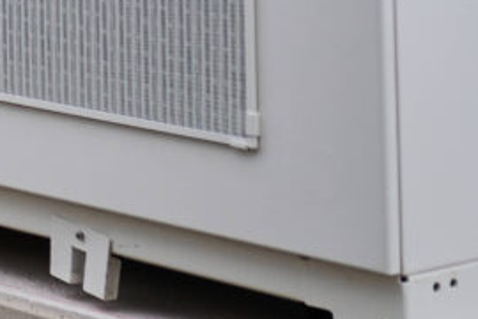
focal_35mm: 199
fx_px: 2642
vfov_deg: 6.6
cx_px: -644
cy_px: -367
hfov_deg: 9.3
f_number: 2.5
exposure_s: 1/1600
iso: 125
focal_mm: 35
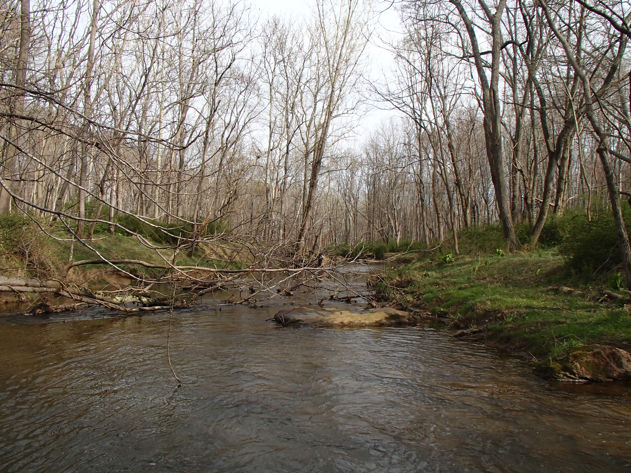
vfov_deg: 49.7
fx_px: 510
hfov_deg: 63.4
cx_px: 316
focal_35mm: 28
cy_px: 236
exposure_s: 1/500
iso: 100
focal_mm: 5
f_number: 3.9
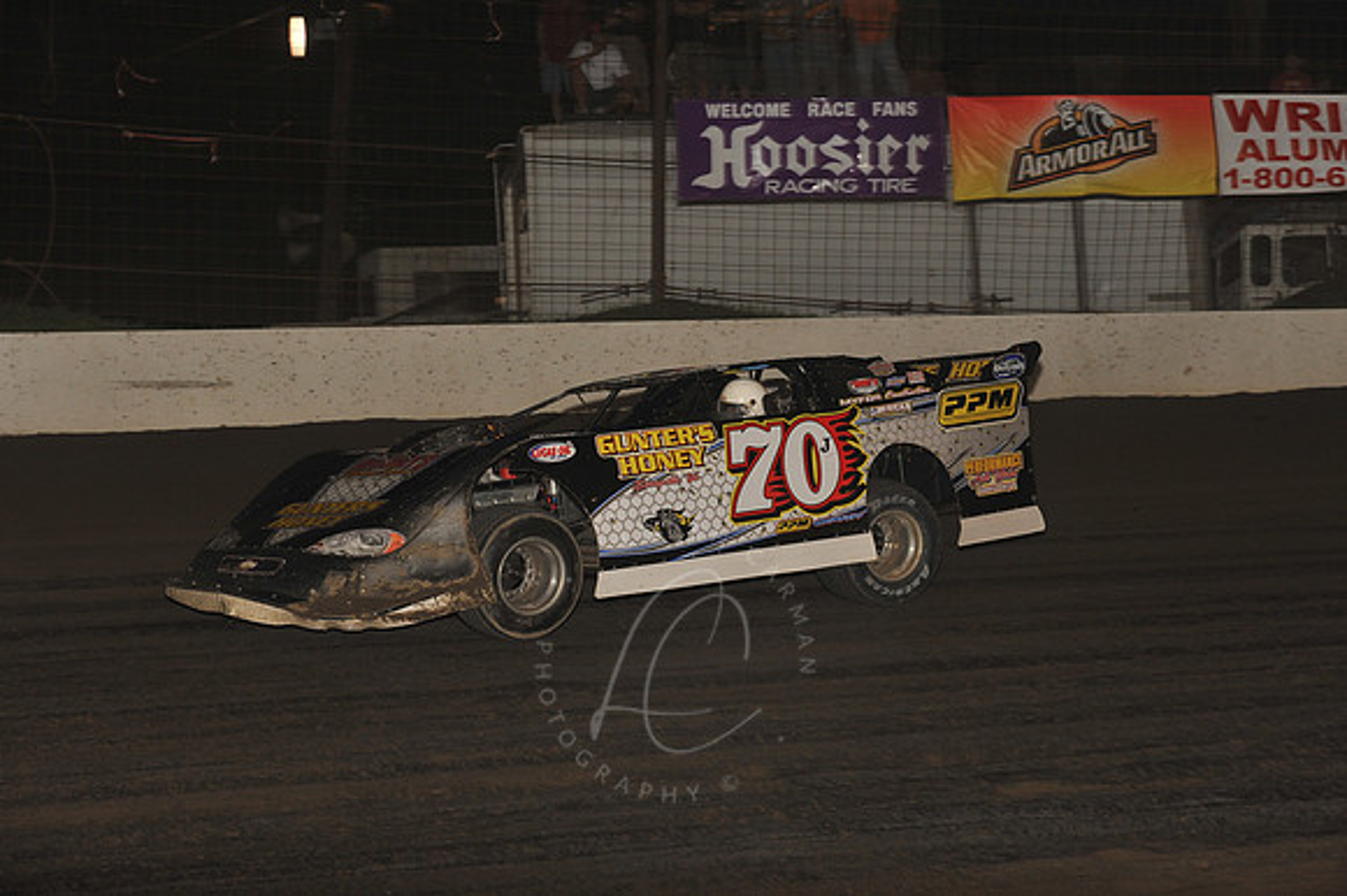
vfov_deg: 13.7
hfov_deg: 20.4
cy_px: 448
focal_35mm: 100
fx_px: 3739
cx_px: 674
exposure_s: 1/320
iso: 800
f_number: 6.3
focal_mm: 100
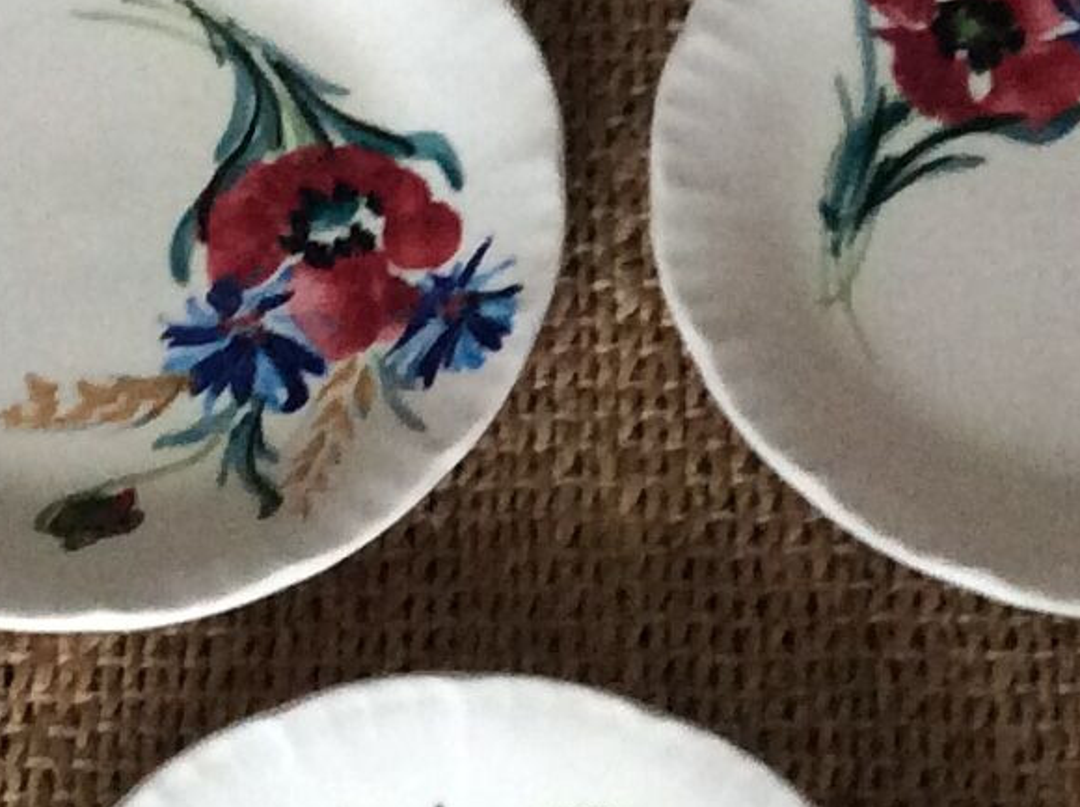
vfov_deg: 10.3
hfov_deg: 13.8
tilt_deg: -65.0
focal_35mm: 143
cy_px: 414
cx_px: 484
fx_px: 4454
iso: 200
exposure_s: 1/25
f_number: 2.4
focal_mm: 3.3
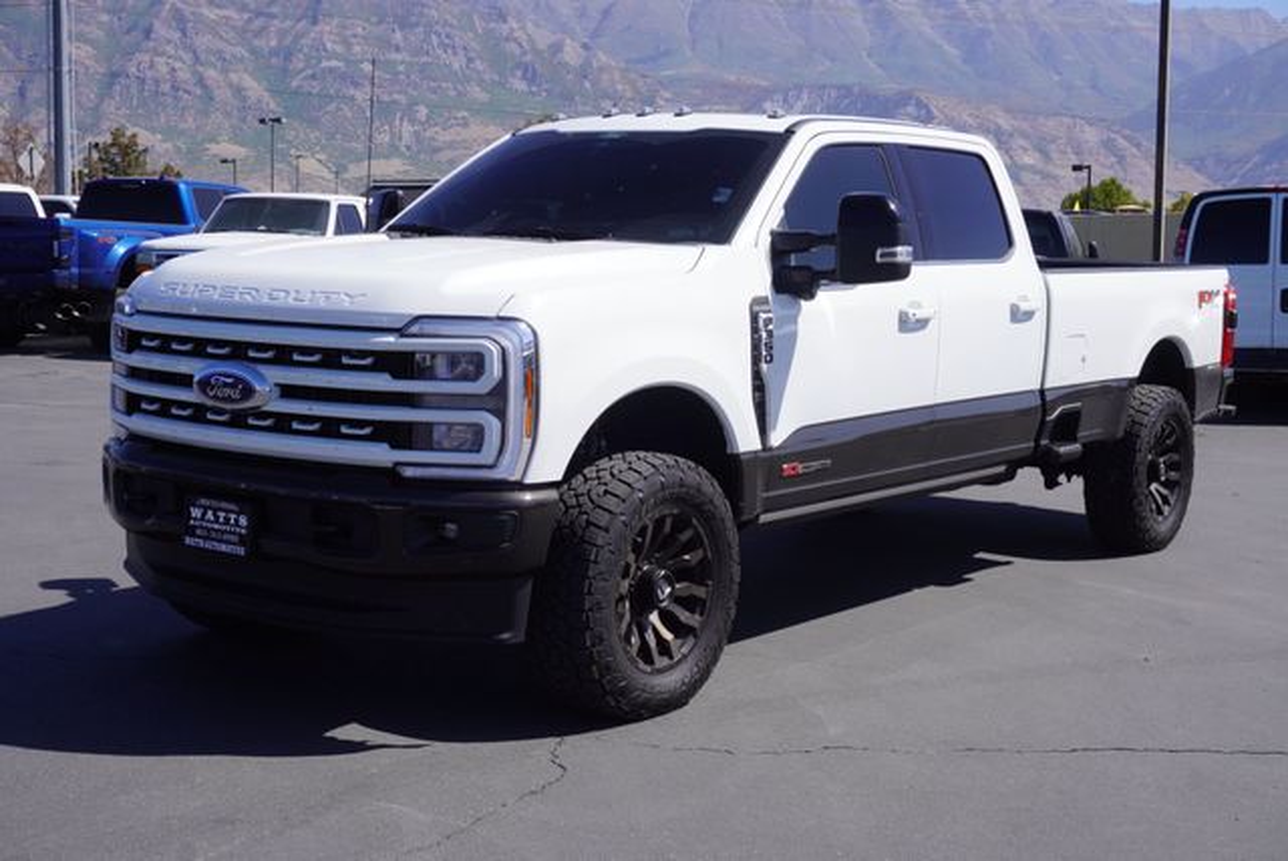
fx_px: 1826
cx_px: 644
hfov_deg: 38.8
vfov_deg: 26.5
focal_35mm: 51
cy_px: 430
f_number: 11
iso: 100
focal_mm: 34
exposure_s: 1/160
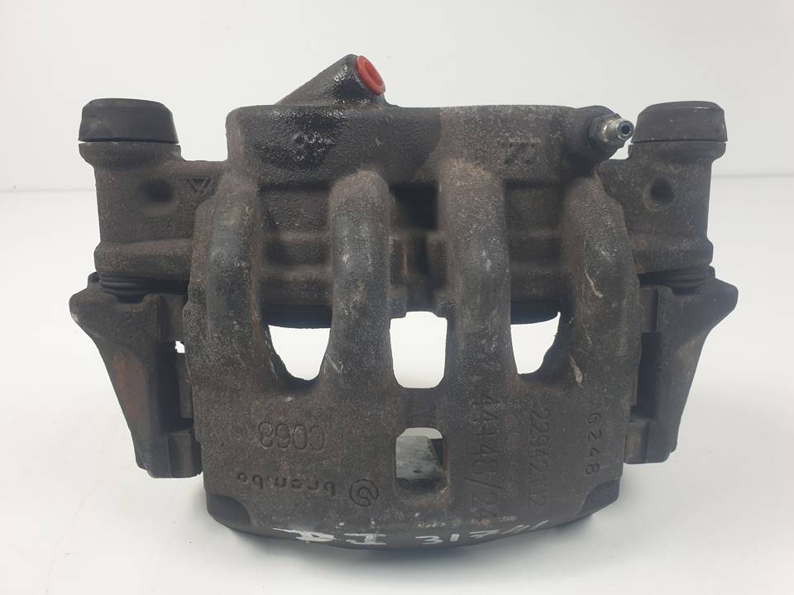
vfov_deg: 53.1
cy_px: 298
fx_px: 596
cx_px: 397
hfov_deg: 67.3
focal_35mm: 26
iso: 50
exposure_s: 1/105
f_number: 2.4
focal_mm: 4.3
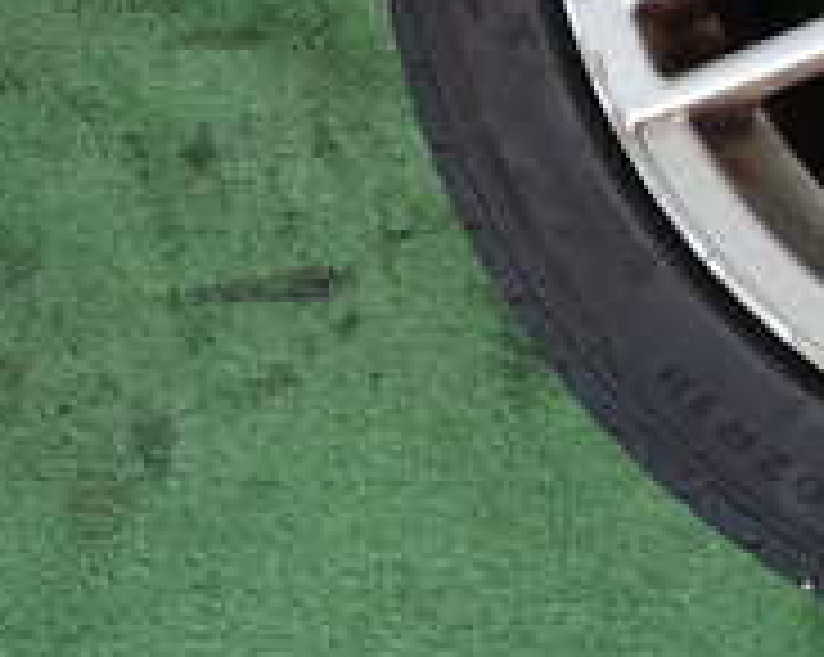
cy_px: -198
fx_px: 1949
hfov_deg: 20.9
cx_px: 1175
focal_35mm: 80
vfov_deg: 17.9
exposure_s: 1/125
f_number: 2
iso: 200
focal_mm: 4.5
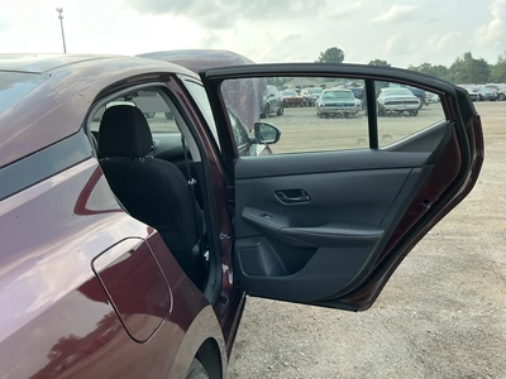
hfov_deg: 63.4
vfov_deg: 49.7
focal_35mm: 28
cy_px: 190
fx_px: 409
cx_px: 253
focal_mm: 3
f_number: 1.8
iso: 25
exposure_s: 1/302
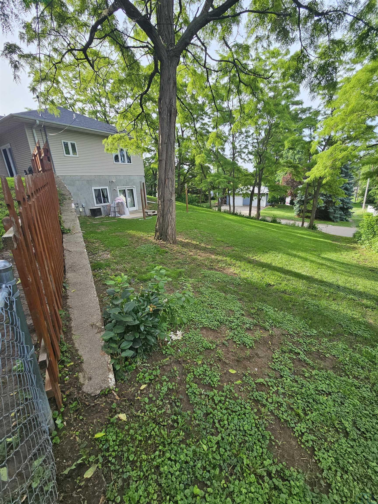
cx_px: 189
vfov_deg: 106.2
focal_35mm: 13
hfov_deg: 89.9
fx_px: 189
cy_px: 252
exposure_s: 1/364
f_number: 2.2
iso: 50
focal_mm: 2.2
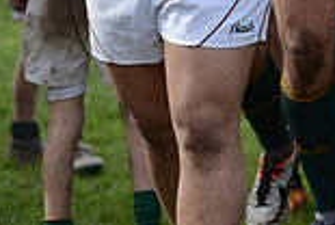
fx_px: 3832
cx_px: 571
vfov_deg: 3.3
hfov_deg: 5.0
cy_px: -189
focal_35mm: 411
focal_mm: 110
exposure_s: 1/2500
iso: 500
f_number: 4
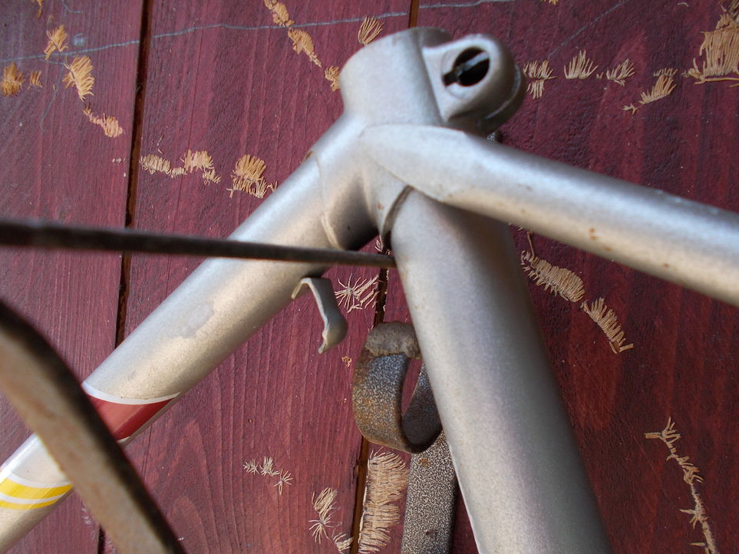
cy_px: 285
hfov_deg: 65.3
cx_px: 372
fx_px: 576
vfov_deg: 51.3
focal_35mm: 27
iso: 80
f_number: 3.2
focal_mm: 4.6
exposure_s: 1/160
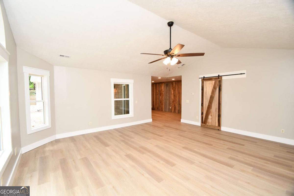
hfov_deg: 100.4
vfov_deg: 77.3
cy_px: 98
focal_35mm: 15
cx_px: 147
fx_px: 122
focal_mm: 10
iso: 500
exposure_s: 1/60
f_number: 4
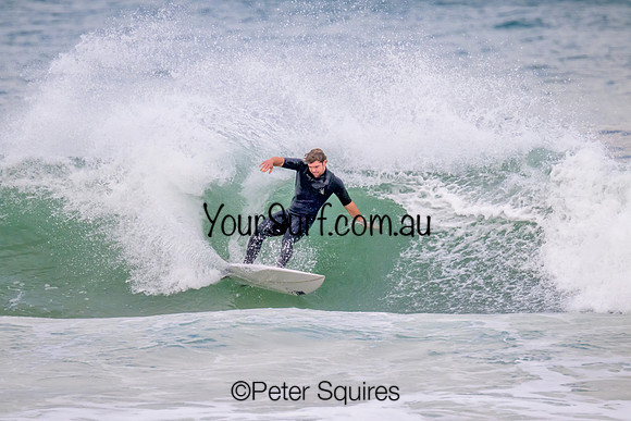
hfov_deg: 2.9
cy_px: 210
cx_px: 316
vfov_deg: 1.9
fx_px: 12631
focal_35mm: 720
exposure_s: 1/2000
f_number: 11
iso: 3200
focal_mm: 690
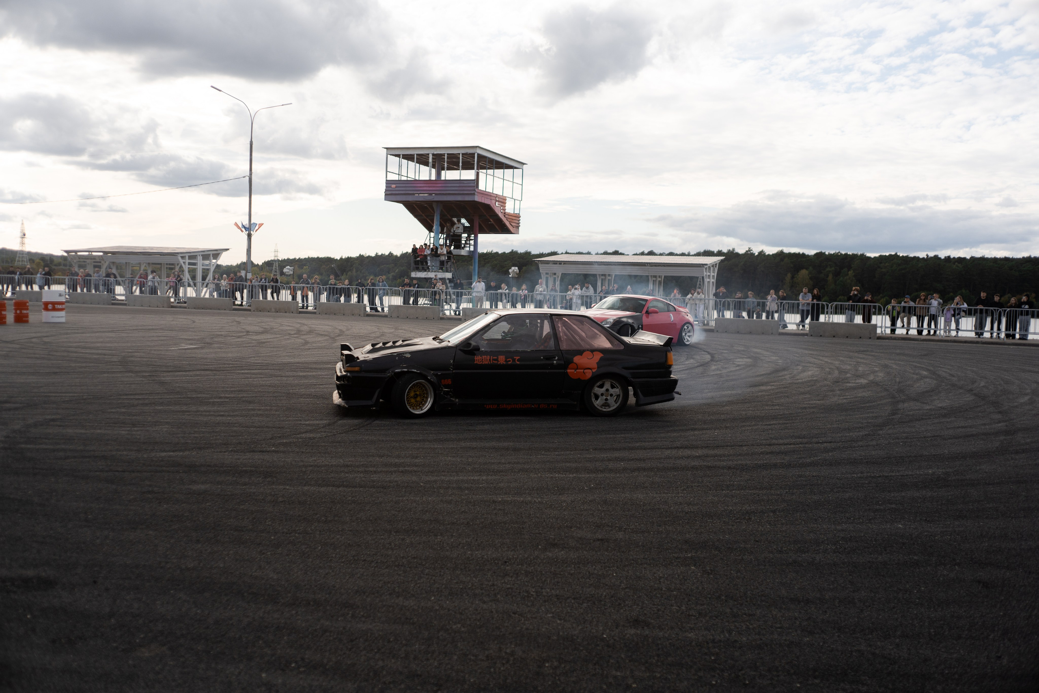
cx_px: 520
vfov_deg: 37.9
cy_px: 346
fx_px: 1010
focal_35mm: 35
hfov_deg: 54.4
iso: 100
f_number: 2.2
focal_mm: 35
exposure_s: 1/2000
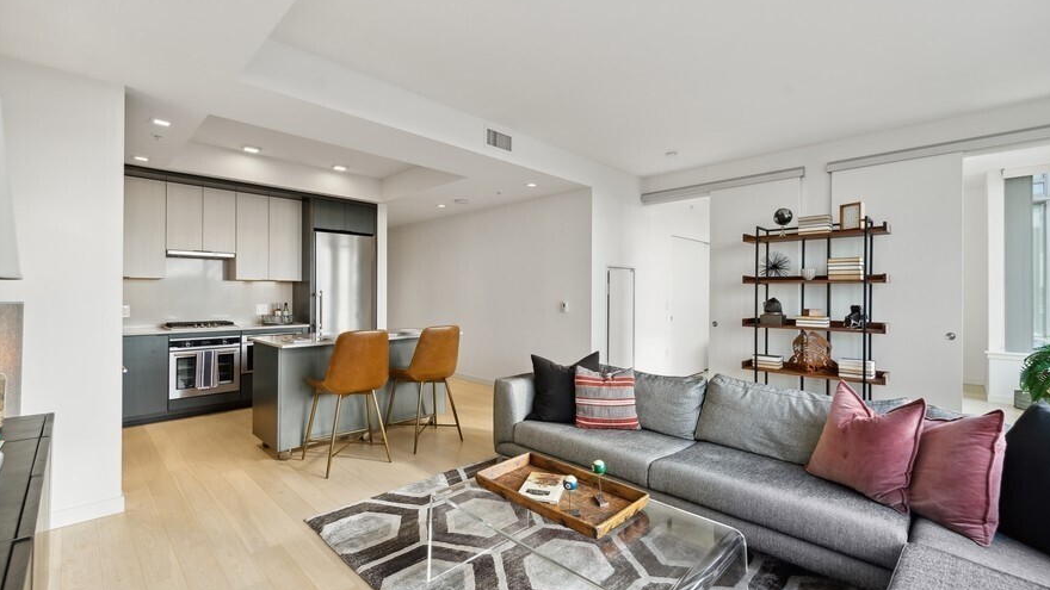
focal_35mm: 15
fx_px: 418
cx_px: 533
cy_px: 285
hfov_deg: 103.0
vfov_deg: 70.5
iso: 200
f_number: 8
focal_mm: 14
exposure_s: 1/200
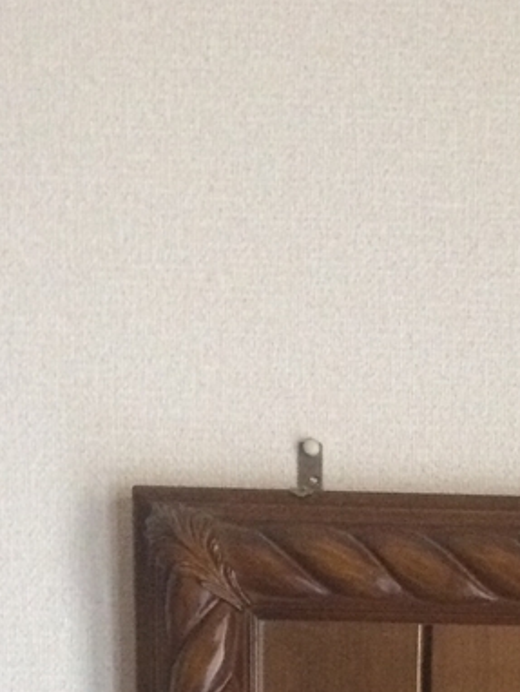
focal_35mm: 91
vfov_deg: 18.9
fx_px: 1821
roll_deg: -0.2
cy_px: 1036
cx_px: 663
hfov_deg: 15.5
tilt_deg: -8.5
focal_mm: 4.15
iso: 250
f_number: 2.2
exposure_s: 1/30
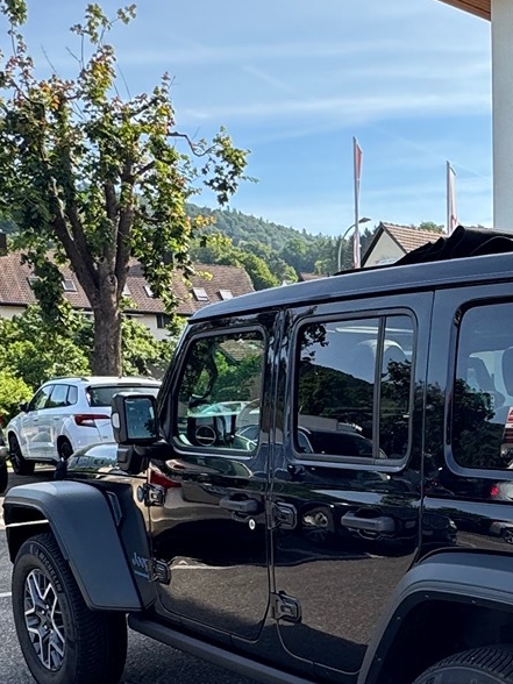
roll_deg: -0.6
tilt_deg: -9.0
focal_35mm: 48
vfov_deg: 37.8
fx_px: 948
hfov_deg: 27.6
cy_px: 576
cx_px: 570
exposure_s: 1/284
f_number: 2.2
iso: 40
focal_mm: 2.22
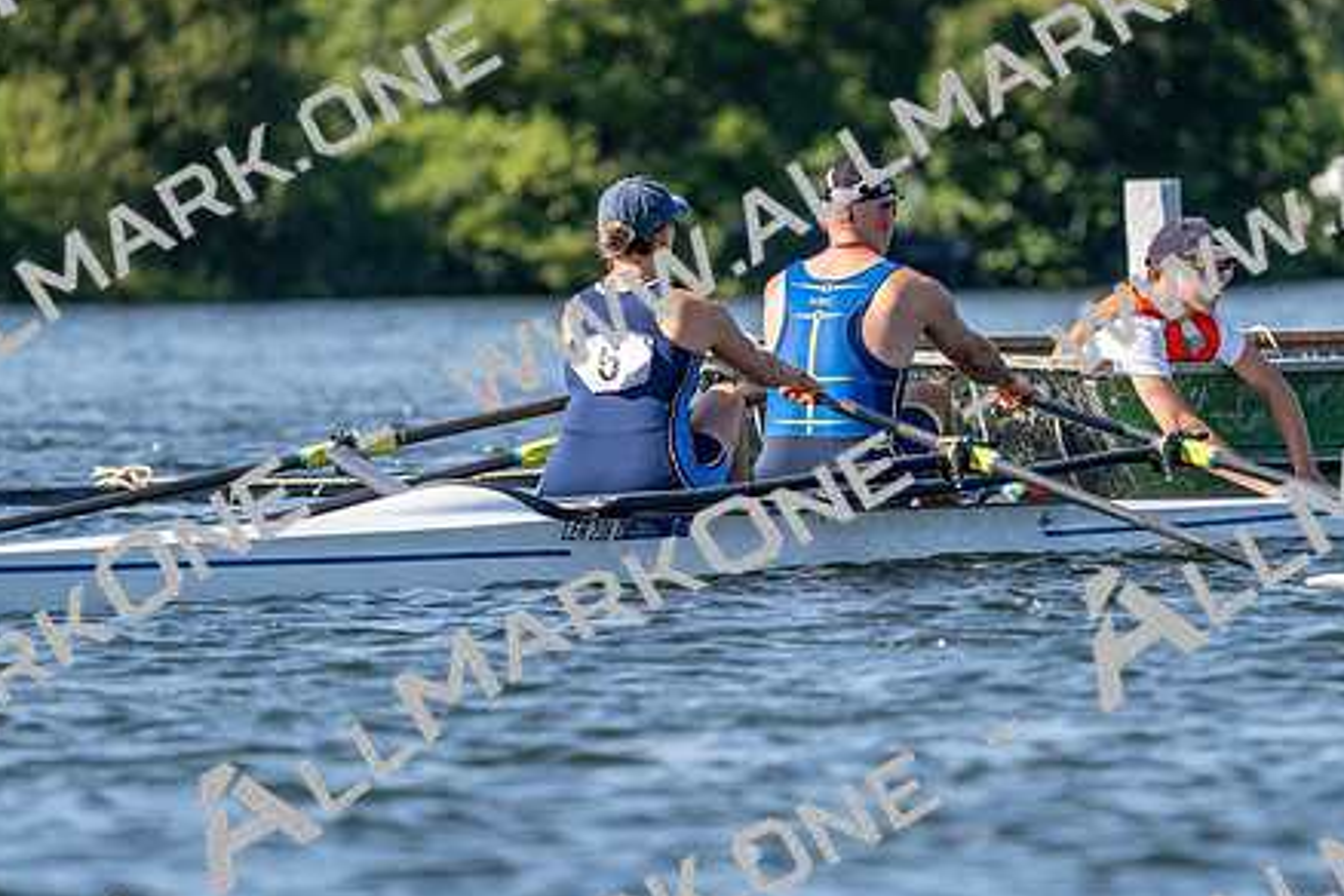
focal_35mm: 480
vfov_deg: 2.9
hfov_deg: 4.3
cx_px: 822
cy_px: 422
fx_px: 17919
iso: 400
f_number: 6.3
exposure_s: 1/1600
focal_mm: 362
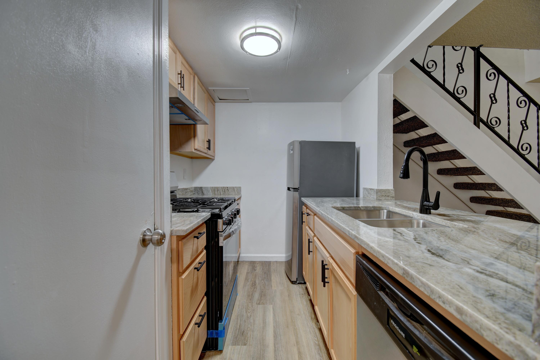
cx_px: 270
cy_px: 180
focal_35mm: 15
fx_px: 225
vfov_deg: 77.3
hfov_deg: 100.4
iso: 100
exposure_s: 1/4
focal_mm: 10
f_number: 5.6
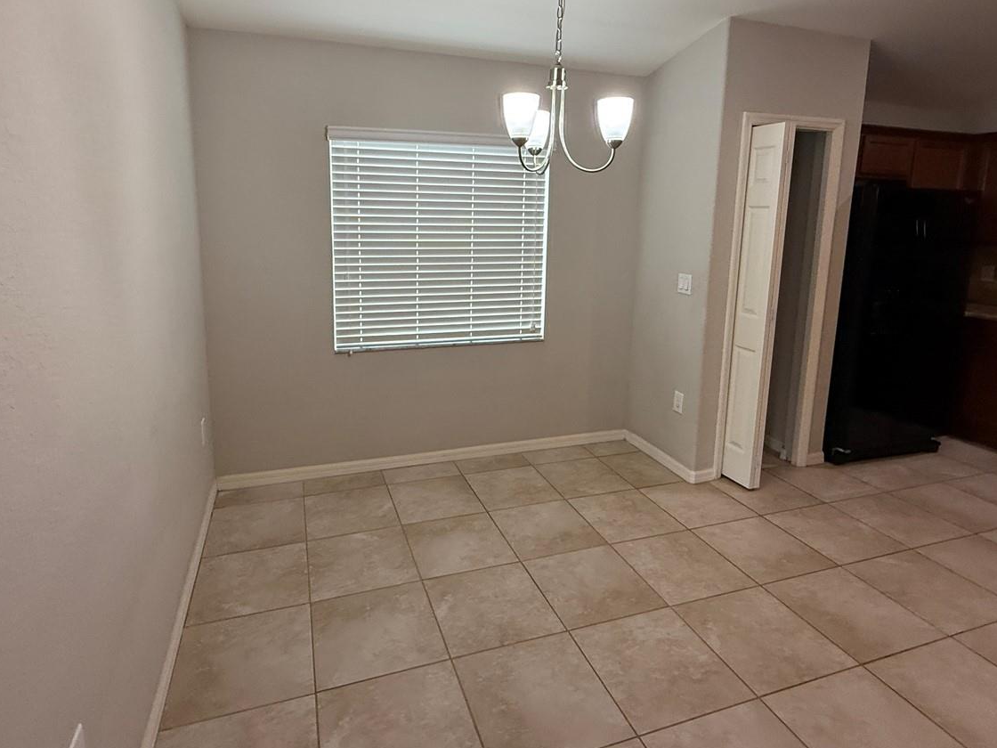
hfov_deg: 81.7
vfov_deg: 65.5
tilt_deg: -6.2
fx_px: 576
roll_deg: +0.0
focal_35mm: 20
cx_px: 479
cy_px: 305
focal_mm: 2.22
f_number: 2.2
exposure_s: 1/120
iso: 320
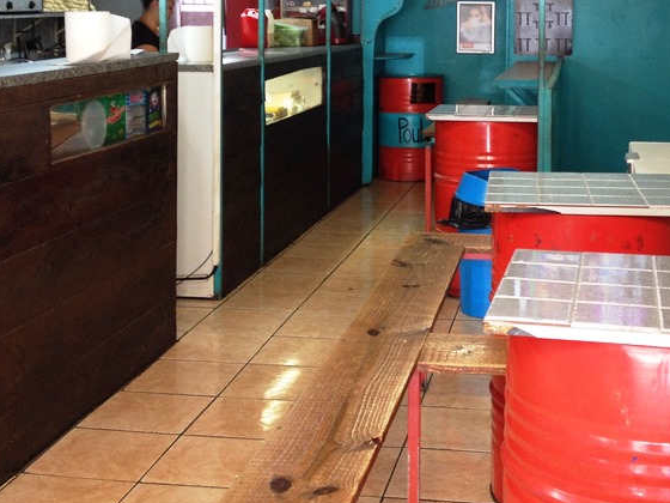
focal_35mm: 64
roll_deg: -1.2
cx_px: 418
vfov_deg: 22.6
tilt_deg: -8.1
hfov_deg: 30.1
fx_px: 1239
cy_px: 86
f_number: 2.4
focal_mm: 4.28
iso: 80
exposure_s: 1/20
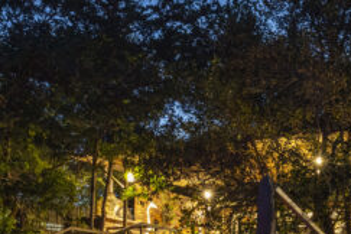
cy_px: 297
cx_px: 289
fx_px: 575
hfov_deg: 32.8
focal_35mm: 59
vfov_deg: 21.1
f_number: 11
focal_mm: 14
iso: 320
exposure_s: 25
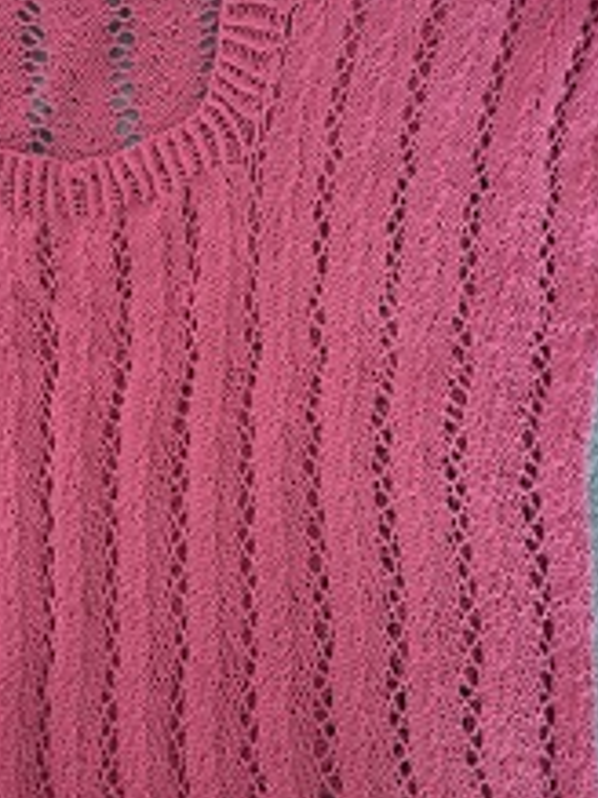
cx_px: 157
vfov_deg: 38.9
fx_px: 1130
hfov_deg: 29.2
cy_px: 357
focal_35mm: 49
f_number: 1.7
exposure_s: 1/120
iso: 1000
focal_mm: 6.3
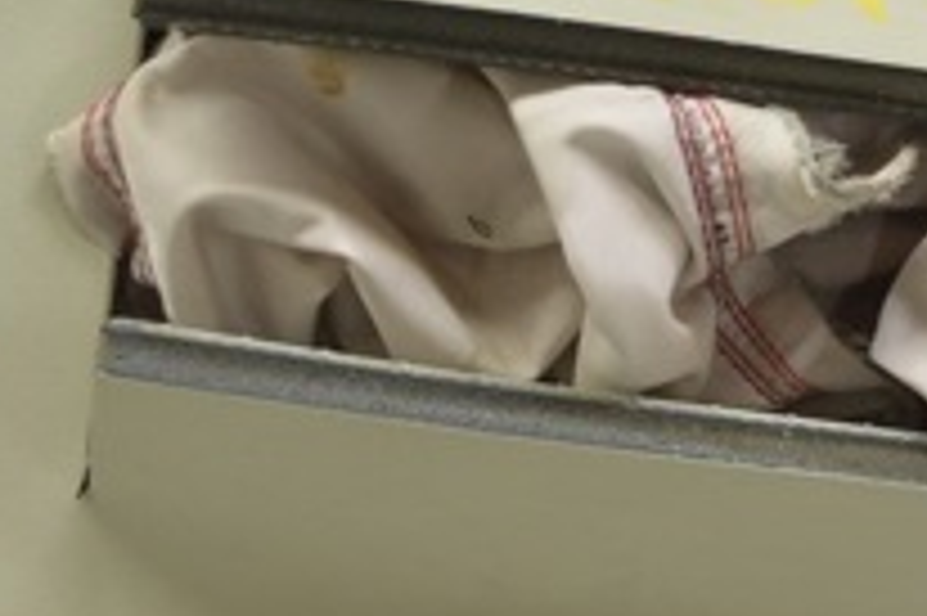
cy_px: 124
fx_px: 3230
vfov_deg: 10.9
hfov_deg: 16.2
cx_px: 734
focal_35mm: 126
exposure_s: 1/20
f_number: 5.6
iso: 400
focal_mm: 27
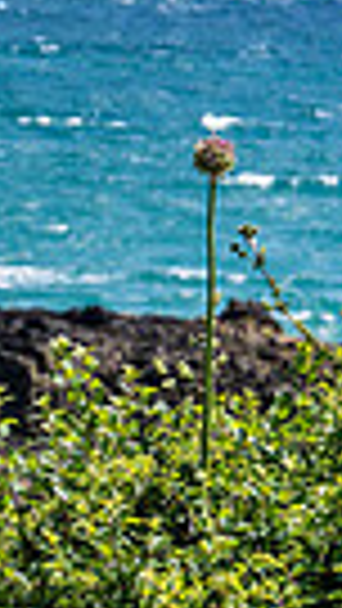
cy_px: 480
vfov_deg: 6.7
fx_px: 5188
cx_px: -842
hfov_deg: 3.6
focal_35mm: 322
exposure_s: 1/125
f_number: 8
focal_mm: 70
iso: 100
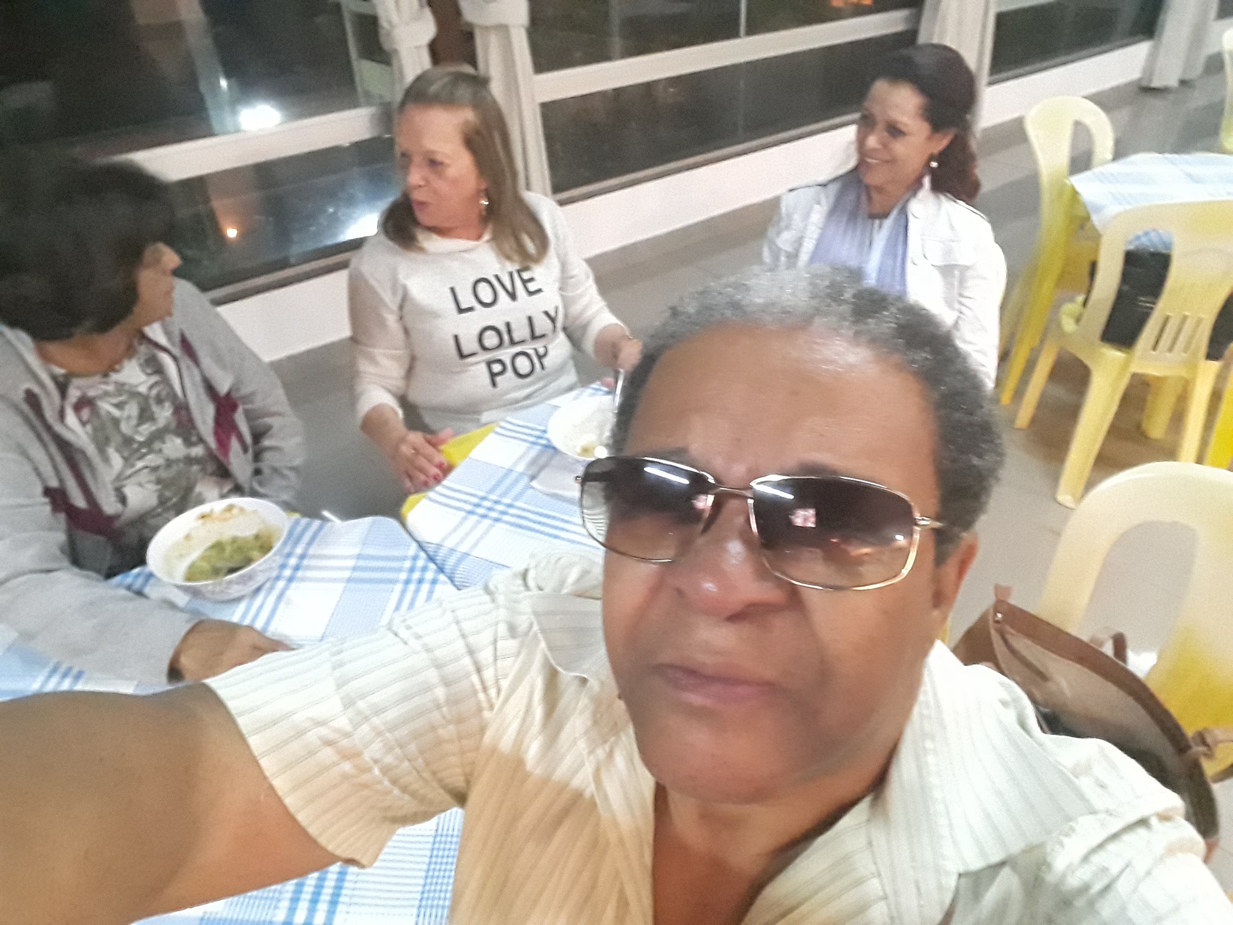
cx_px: 616
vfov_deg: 58.9
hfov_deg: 73.9
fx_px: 819
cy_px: 462
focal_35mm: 23
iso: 500
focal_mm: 1.95
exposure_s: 1/12
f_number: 2.2
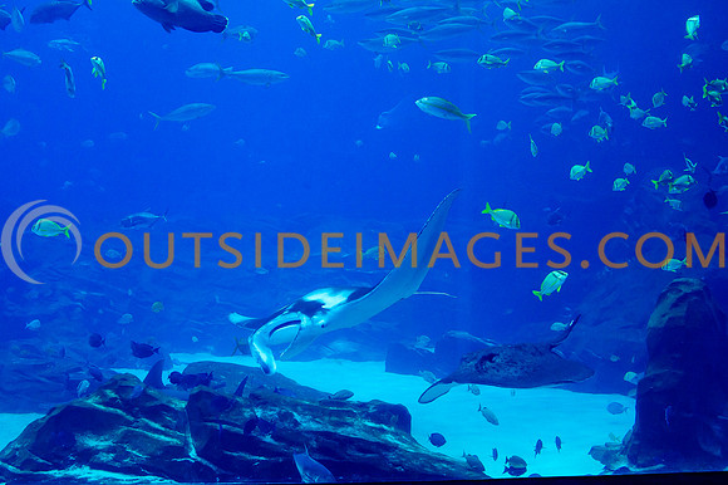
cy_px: 242
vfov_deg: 27.0
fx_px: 1010
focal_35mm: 50
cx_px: 364
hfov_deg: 39.6
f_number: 4
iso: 2000
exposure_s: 1/160
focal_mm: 50
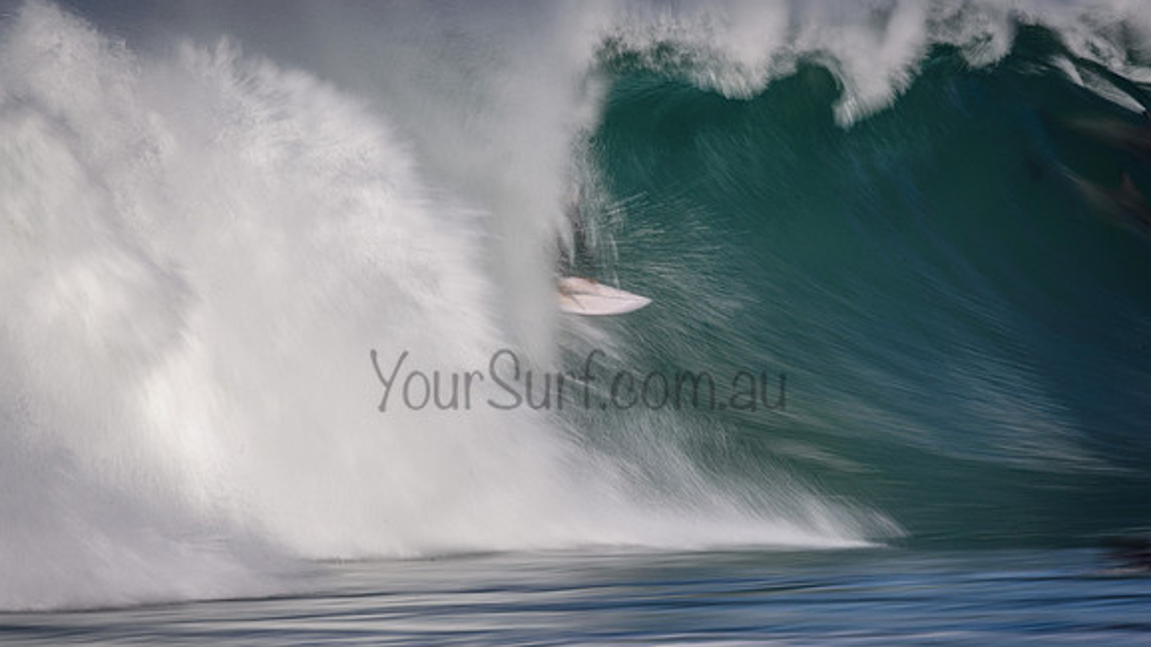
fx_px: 24078
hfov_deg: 2.7
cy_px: 363
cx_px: 576
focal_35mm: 789
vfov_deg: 1.5
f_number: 25
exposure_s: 1/20
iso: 100
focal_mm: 500
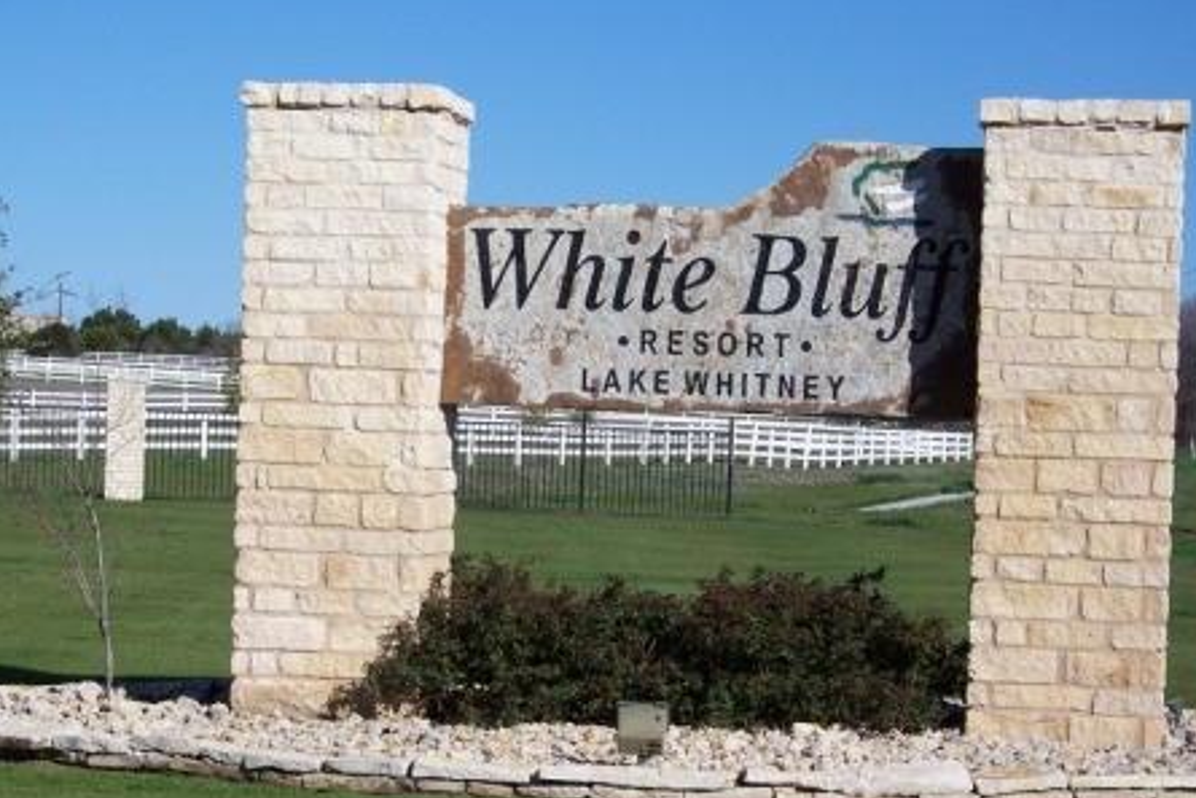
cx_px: 597
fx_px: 3689
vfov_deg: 12.4
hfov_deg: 18.4
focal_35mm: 111
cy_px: 422
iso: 64
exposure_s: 1/640
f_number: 4.5
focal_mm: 17.6
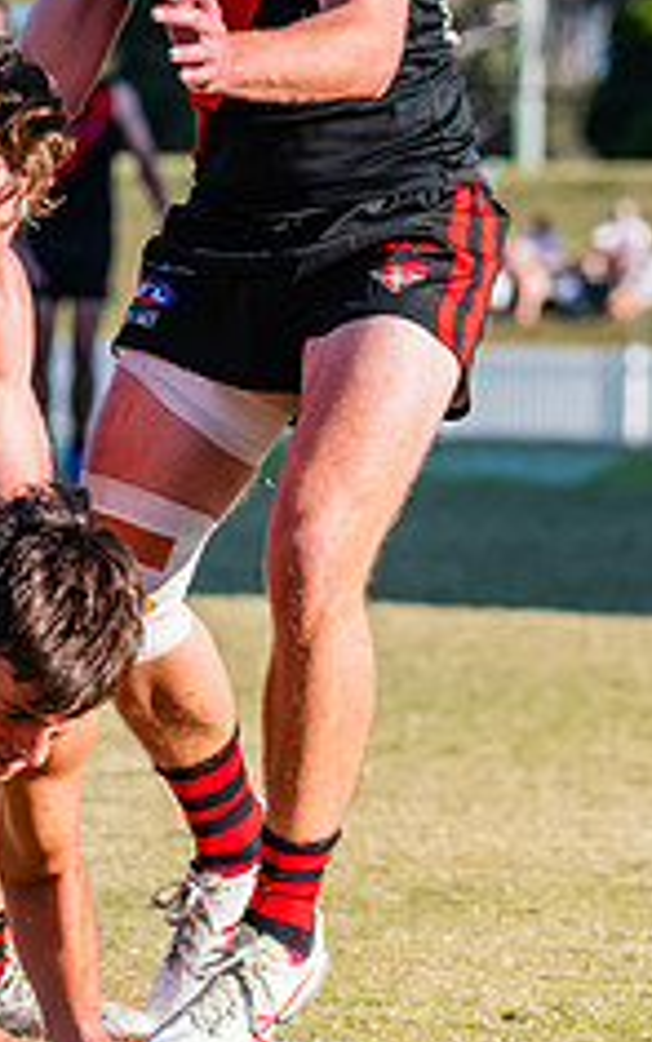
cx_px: -537
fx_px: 13241
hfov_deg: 2.8
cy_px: 419
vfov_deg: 4.5
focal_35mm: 466
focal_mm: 170
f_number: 7.1
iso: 800
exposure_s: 1/1600
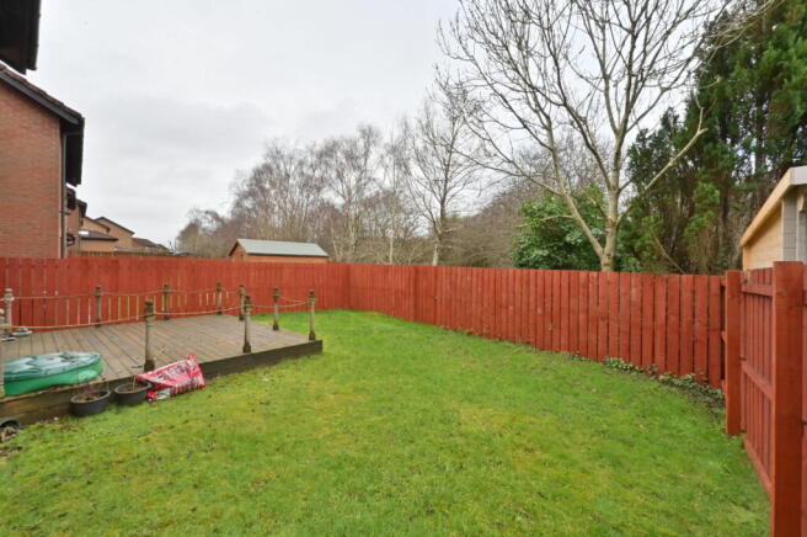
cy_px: 268
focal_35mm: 14
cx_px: 404
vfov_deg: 81.1
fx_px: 314
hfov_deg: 104.3
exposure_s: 1/100
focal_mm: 14
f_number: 22
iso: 2500
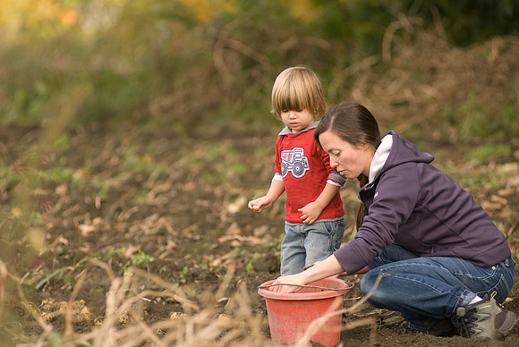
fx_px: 3463
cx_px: 260
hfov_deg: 8.6
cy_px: 174
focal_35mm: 240
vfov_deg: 5.7
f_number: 2.8
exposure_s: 1/1000
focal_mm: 160
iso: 400
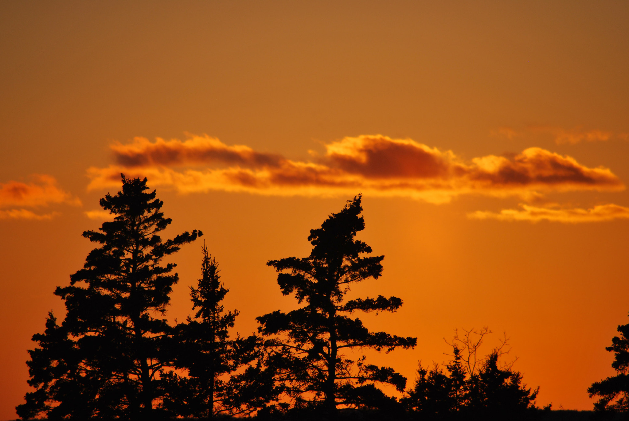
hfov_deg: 4.6
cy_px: 210
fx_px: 7872
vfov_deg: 3.1
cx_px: 314
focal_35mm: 450
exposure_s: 1/1250
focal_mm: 300
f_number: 5.6
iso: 200
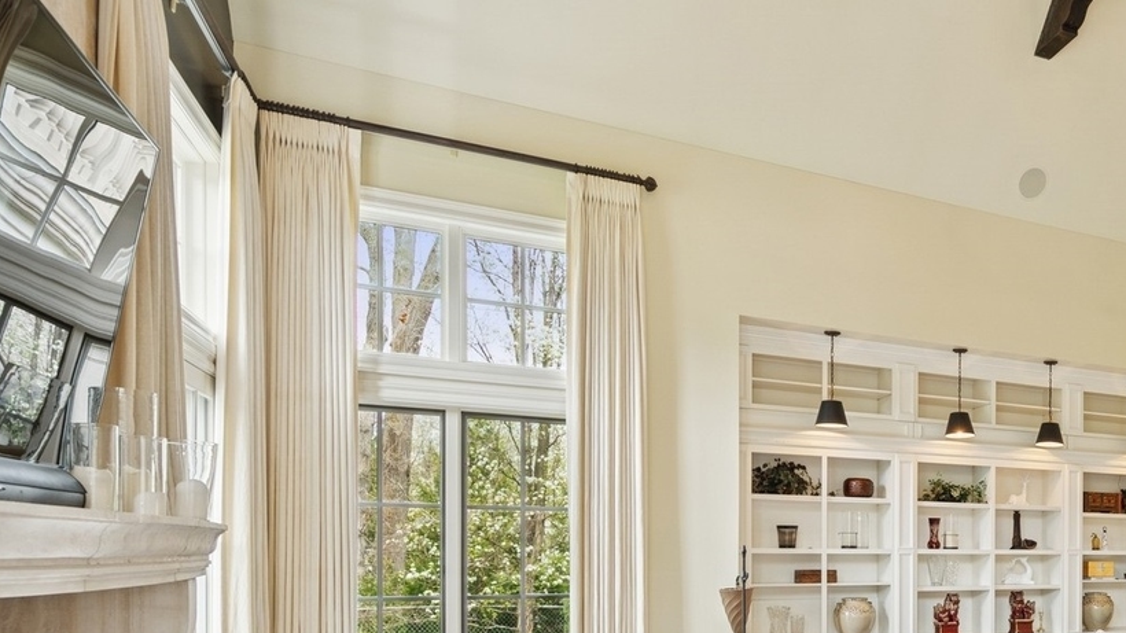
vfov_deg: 37.8
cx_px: 991
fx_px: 866
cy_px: 555
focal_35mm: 29
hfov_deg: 57.7
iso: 200
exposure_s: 1/25
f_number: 4.5
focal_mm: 14
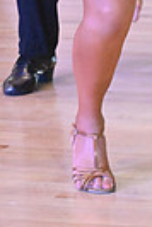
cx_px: 148
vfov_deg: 5.2
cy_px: -208
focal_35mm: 393
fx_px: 2482
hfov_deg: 3.5
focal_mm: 90
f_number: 6.3
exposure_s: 1/400
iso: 10000
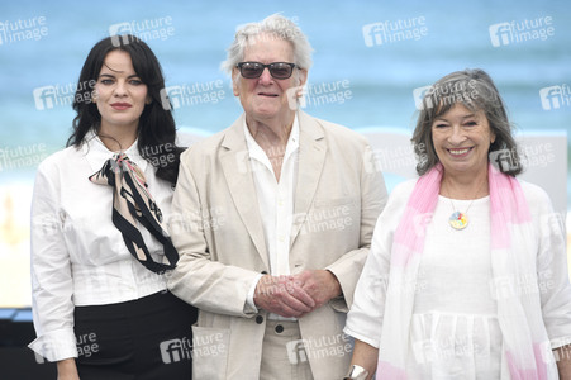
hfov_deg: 10.8
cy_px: 190
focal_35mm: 190
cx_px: 286
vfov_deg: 7.2
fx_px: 3011
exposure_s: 1/800
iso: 200
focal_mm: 190
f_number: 4.5
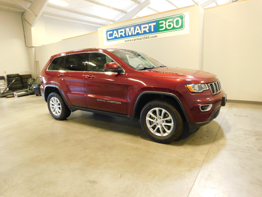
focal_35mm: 23
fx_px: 174
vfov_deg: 58.9
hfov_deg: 73.9
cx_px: 131
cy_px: 98
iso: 400
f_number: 3
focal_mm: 4
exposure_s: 1/13
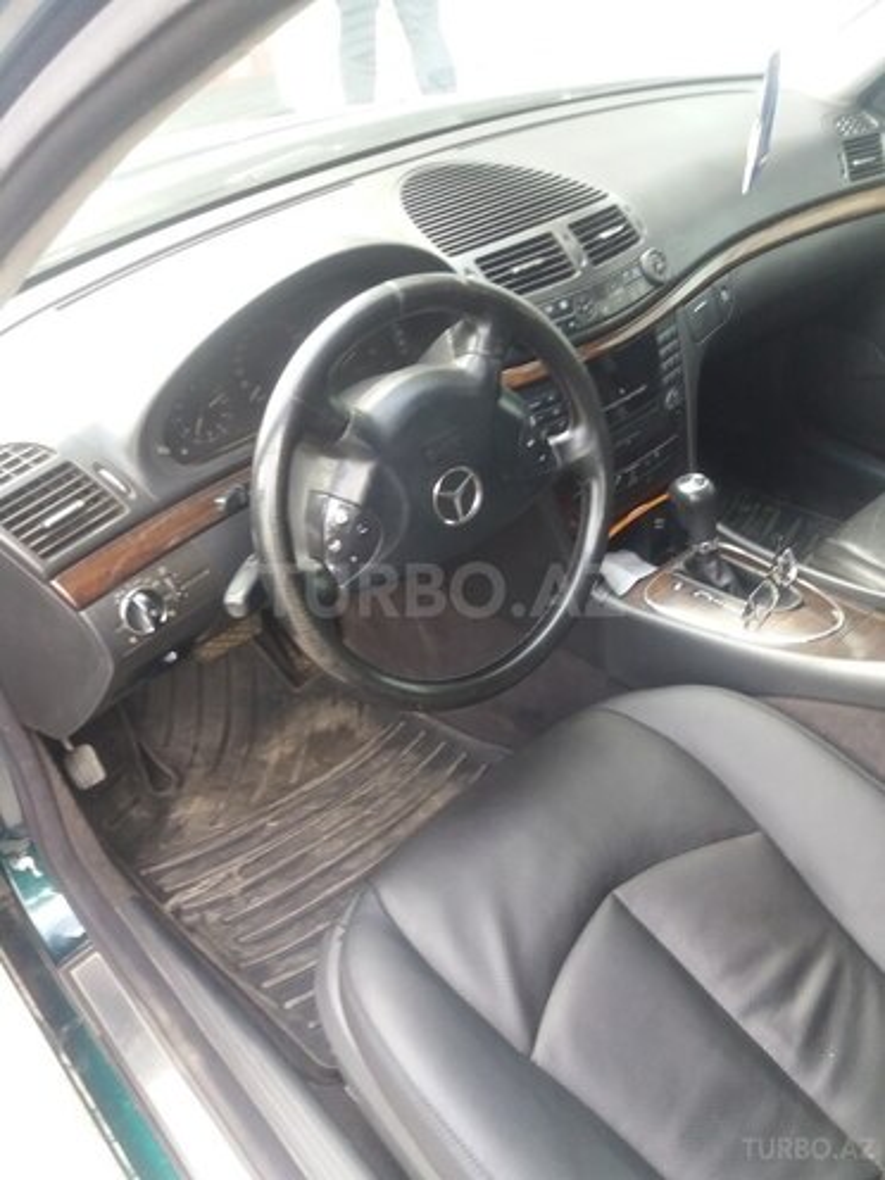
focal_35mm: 28
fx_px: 954
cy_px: 590
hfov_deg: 49.7
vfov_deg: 63.4
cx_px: 442
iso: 125
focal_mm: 3.7
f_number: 1.9
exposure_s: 1/33
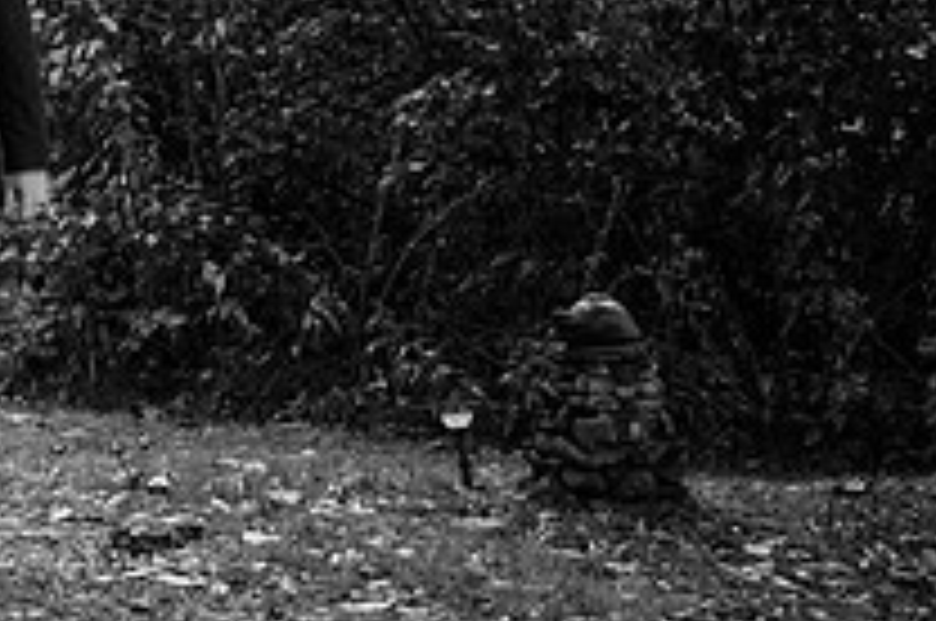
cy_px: -34
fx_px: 3556
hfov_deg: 14.3
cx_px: -310
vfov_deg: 9.9
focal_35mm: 137
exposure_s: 1/500
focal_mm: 49
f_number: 3.2
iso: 200
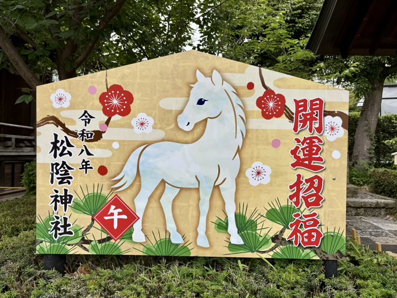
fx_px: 298
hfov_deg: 67.3
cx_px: 198
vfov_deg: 53.1
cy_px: 149
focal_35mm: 26
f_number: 1.6
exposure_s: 1/742
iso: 50
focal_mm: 5.96
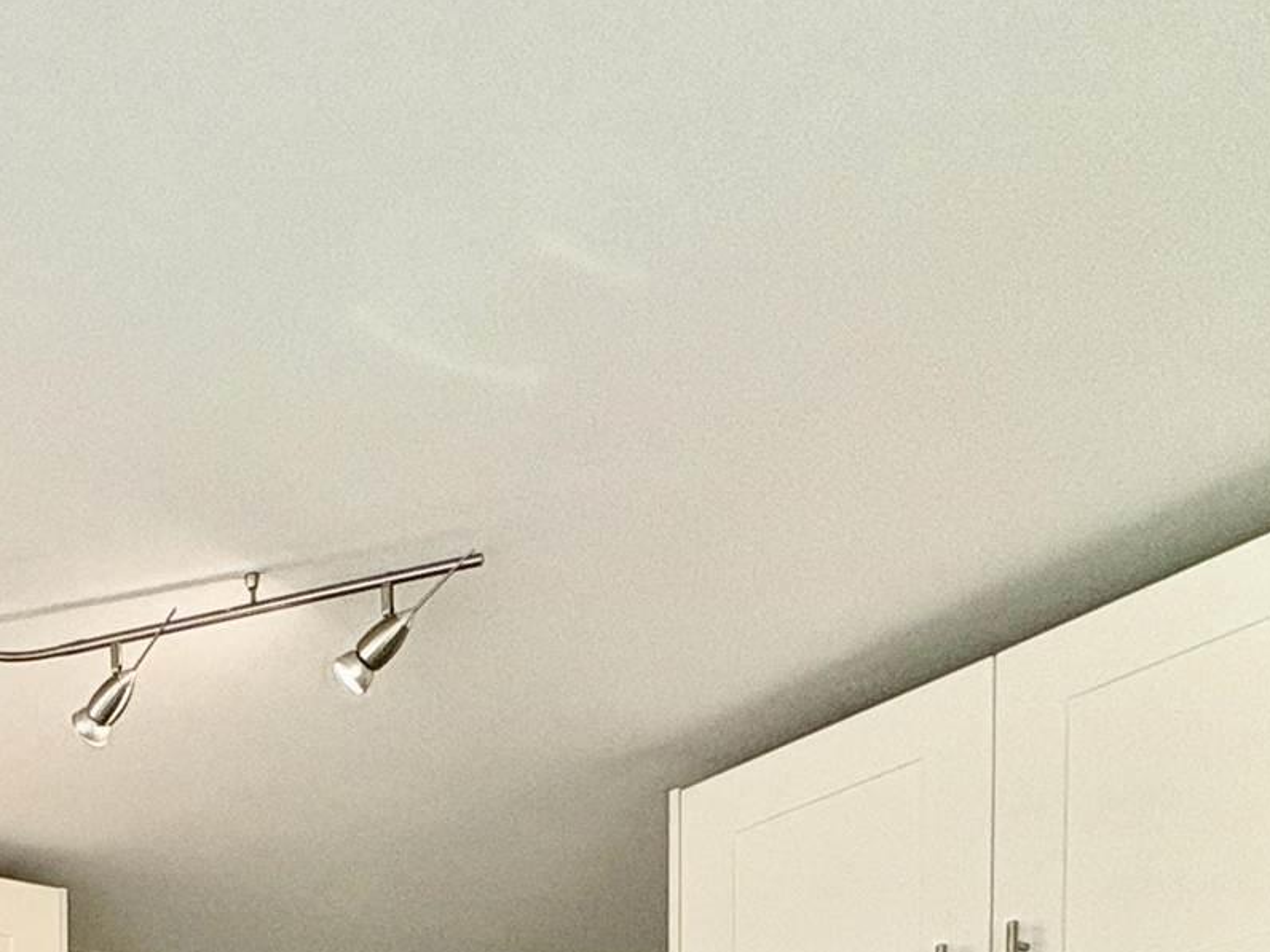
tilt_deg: -2.7
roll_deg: +1.5
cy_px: 1678
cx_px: -64
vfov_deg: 20.1
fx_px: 1981
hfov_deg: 32.1
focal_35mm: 54
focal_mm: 2.22
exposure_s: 1/120
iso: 160
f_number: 2.2
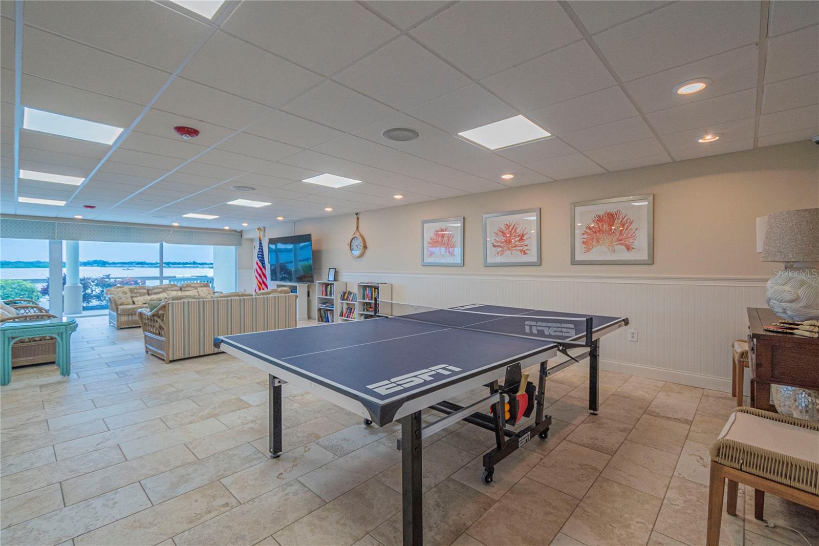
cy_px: 273
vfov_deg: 77.3
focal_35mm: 15
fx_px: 341
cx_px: 410
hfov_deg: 100.4
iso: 400
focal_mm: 10
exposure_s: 1/250
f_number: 4.5
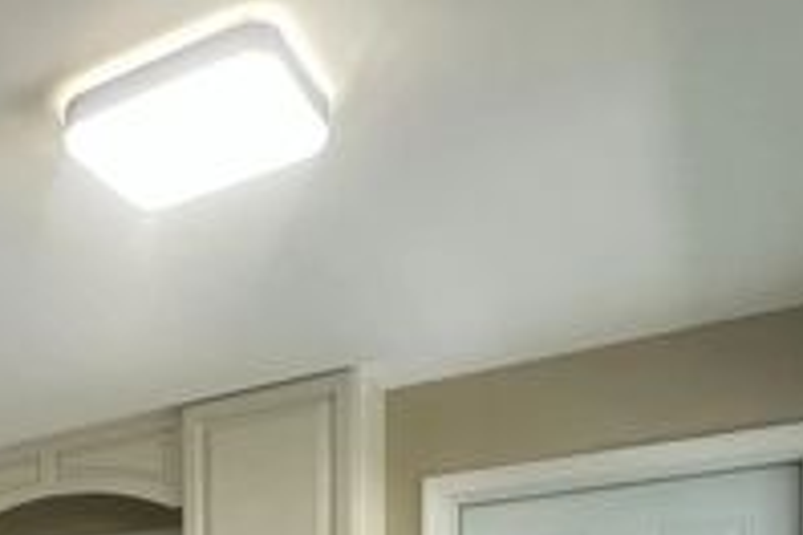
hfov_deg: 34.3
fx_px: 1048
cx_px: -142
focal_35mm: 47
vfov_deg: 23.6
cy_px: 774
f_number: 2.2
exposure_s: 1/120
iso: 250
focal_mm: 2.22
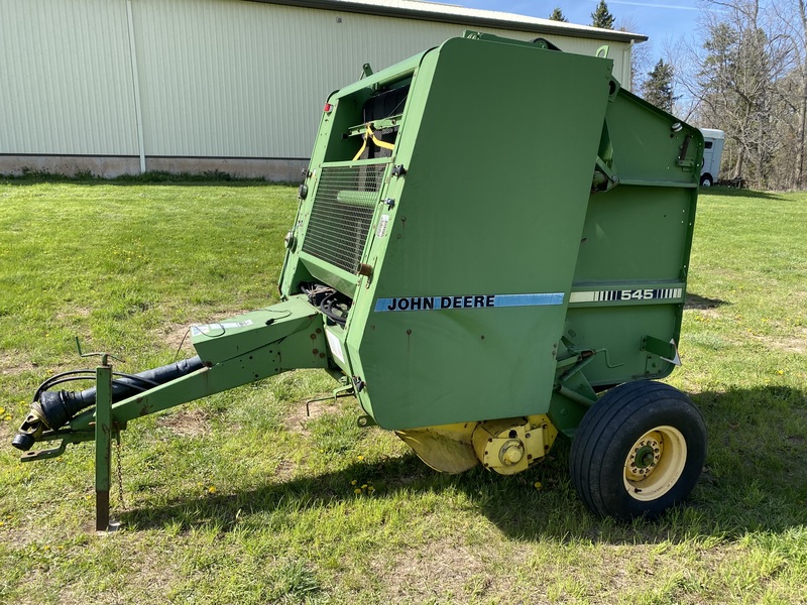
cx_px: 404
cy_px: 302
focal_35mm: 26
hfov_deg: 67.3
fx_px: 606
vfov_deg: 53.1
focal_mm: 4.25
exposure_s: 1/1053
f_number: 1.8
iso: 32
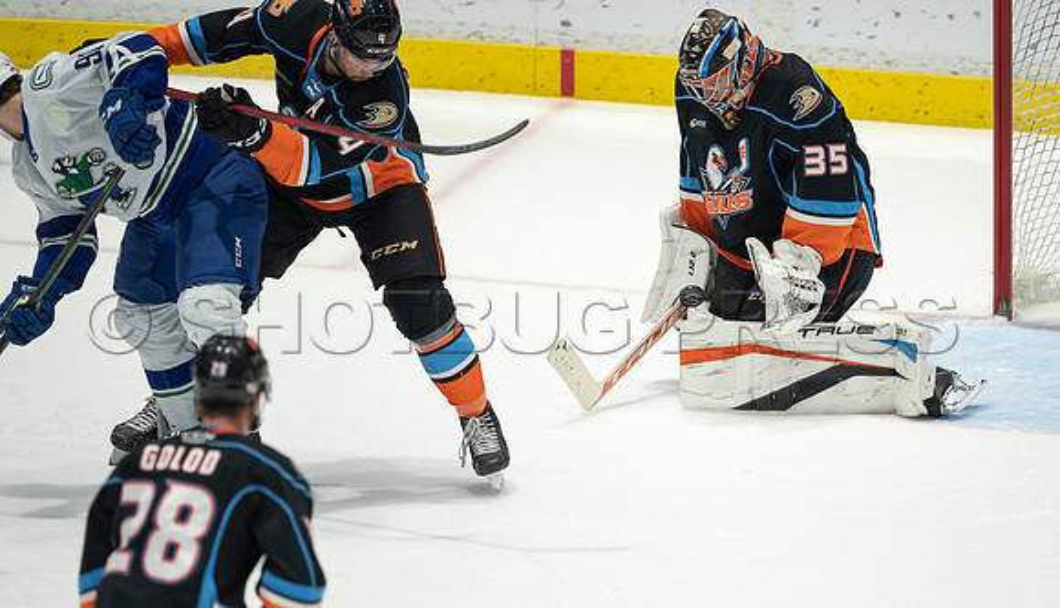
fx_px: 22393
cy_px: 416
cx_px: 663
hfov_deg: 2.7
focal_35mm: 793
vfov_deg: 1.6
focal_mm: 600
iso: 1600
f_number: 4
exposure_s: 1/640
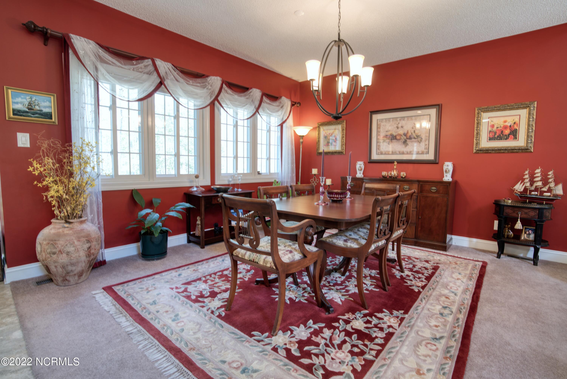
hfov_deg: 93.3
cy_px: 190
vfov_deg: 70.5
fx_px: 268
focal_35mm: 17
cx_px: 284
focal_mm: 17
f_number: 10
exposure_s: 1
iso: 100
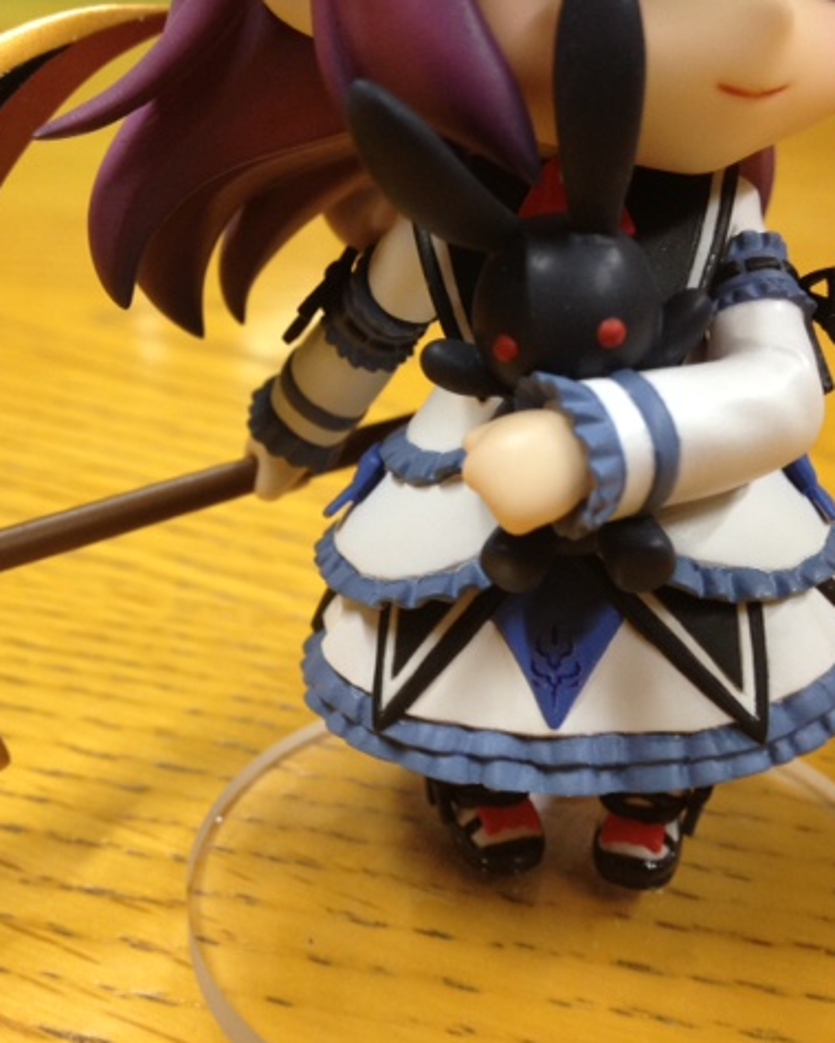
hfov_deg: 32.7
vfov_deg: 40.3
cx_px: 374
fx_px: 1421
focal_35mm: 46
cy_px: 520
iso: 125
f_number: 2.4
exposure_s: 1/20
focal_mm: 4.28
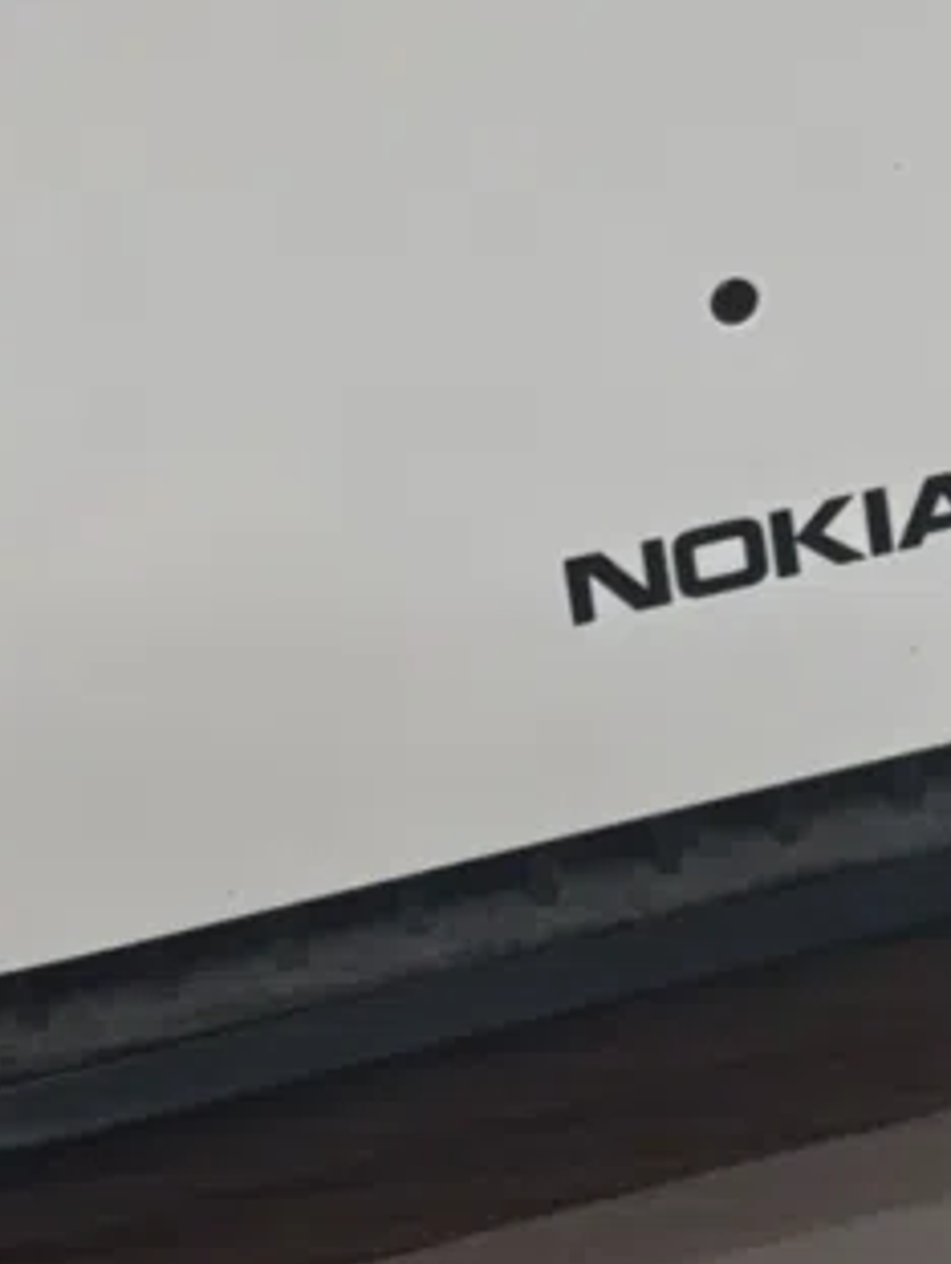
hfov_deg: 13.0
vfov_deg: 17.2
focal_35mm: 114
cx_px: 601
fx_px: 4167
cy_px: 364
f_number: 1.6
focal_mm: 5.96
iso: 250
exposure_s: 1/60
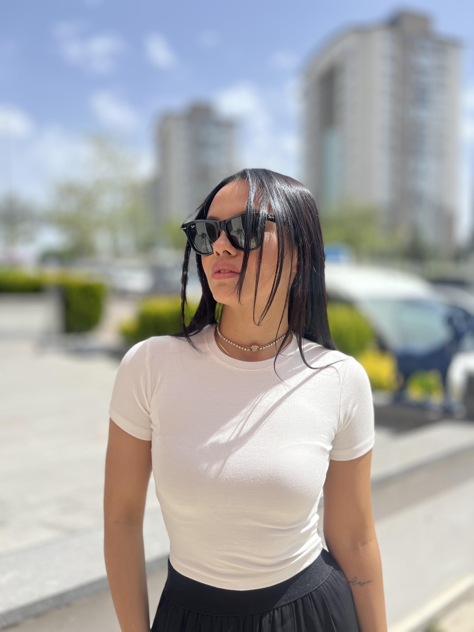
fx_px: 475
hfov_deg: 53.1
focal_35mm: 26
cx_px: 237
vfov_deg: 67.3
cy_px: 316
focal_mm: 5.7
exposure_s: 1/3257
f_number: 1.5
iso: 50
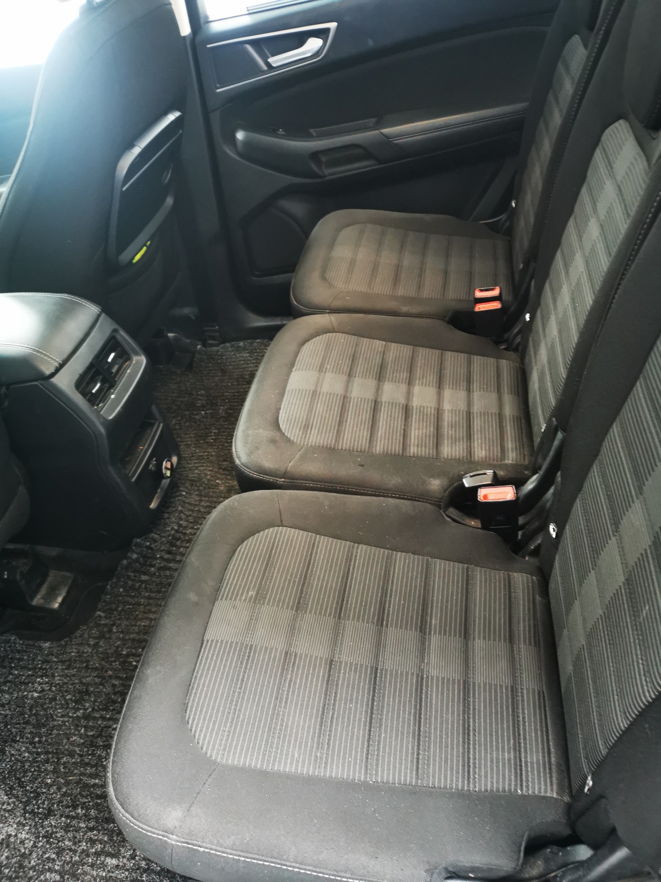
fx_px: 687
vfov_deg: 65.3
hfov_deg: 51.4
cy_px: 441
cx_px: 330
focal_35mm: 27
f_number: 1.8
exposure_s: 1/25
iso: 400
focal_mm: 5.58
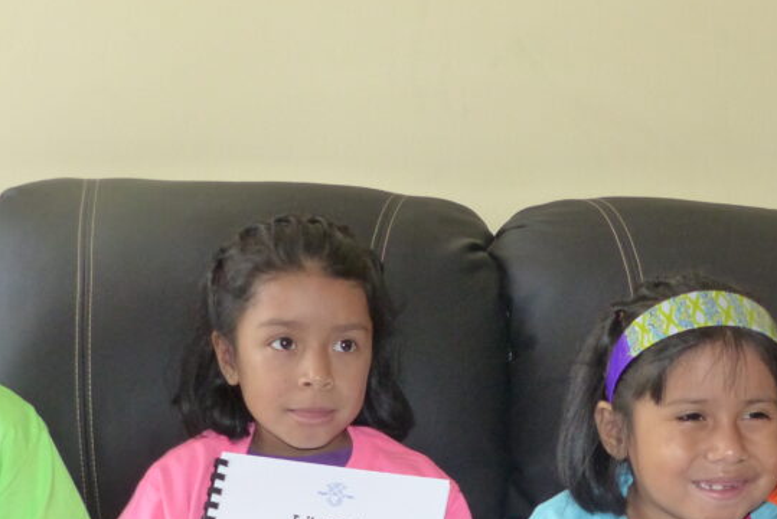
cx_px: 460
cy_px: 421
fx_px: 1663
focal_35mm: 77
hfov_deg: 26.3
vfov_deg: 17.6
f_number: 2.8
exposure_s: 1/60
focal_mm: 7
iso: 250
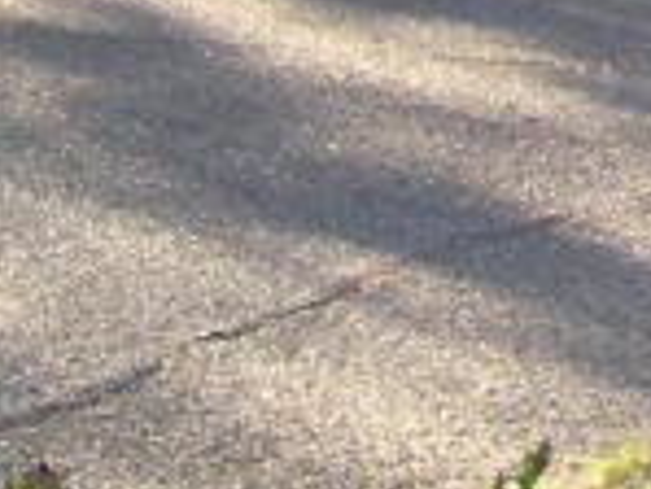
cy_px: -795
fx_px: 3106
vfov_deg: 8.1
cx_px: 1813
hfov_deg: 9.8
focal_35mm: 165
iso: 50
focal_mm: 5
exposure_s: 1/80
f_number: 2.8
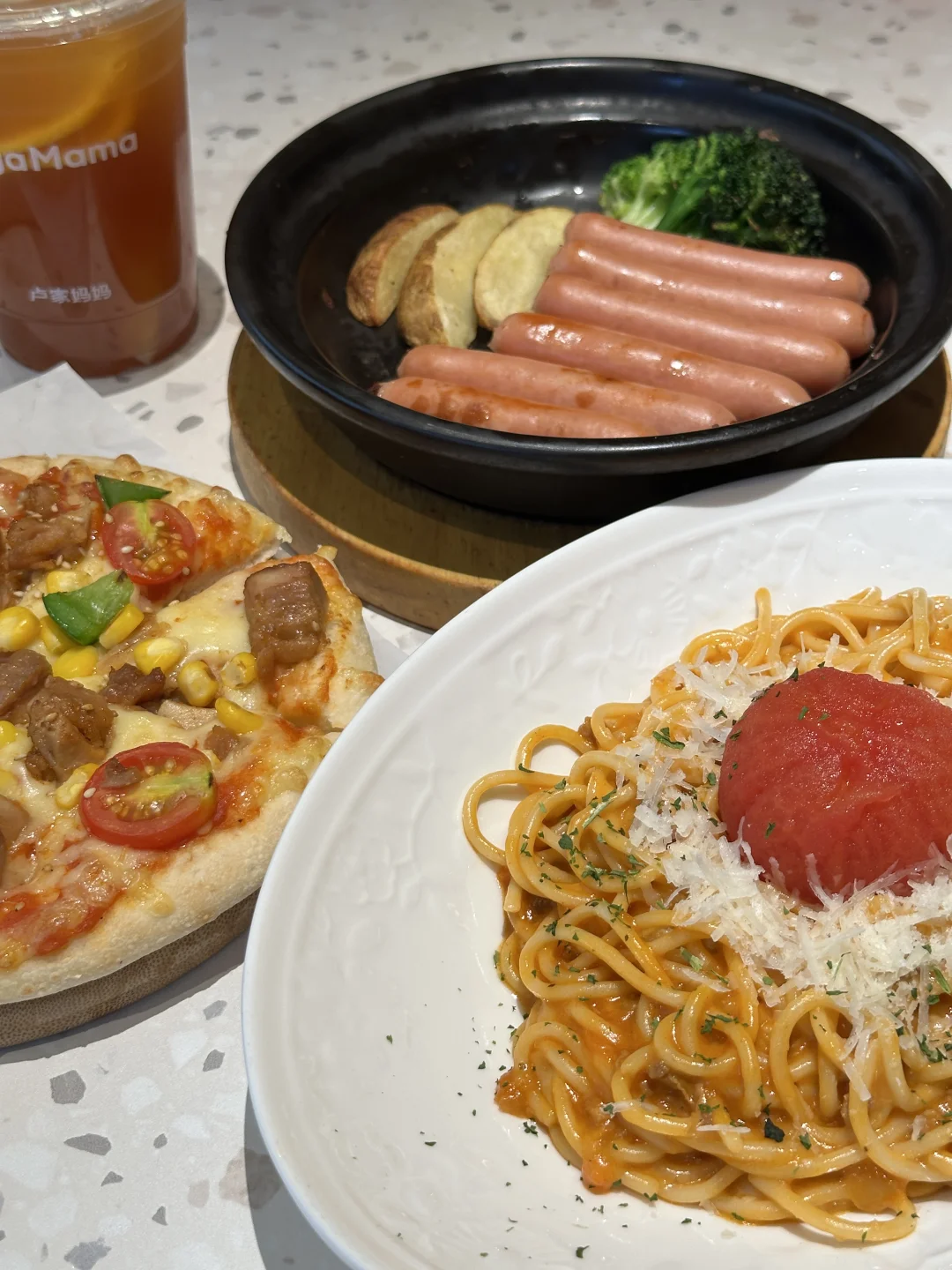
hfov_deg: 30.3
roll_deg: -0.4
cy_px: 635
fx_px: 1760
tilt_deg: -42.8
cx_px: 476
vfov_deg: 39.7
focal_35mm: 48
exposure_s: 1/112
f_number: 1.78
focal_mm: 6.86
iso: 40
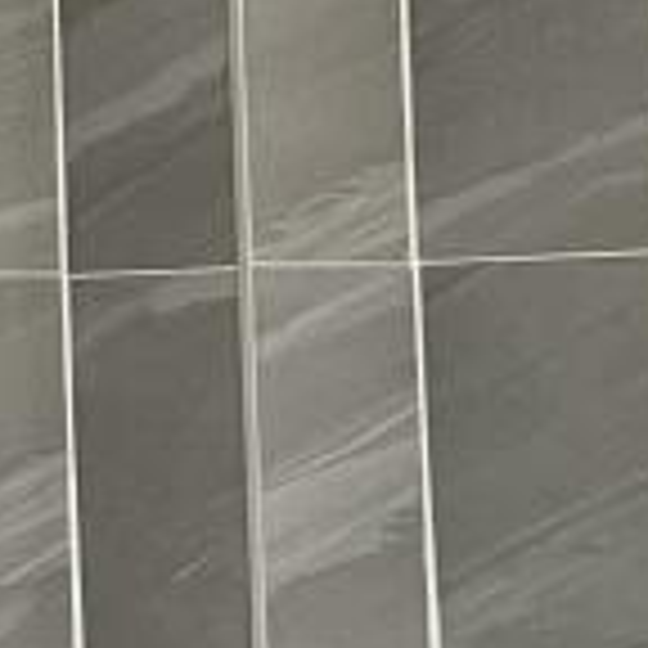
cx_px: -297
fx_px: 3452
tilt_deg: +5.2
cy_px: -18
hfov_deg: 10.4
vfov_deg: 10.6
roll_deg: +0.6
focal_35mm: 163
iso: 125
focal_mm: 5.1
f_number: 1.6
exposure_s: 1/68
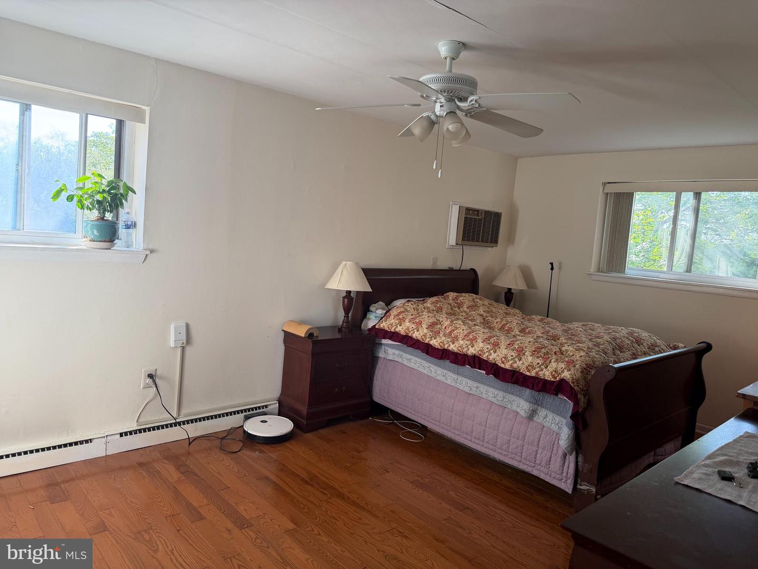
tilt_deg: -5.3
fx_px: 526
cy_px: 284
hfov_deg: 71.6
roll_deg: -4.0
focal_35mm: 24
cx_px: 379
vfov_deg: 56.8
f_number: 1.78
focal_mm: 6.76
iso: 100
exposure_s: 1/155
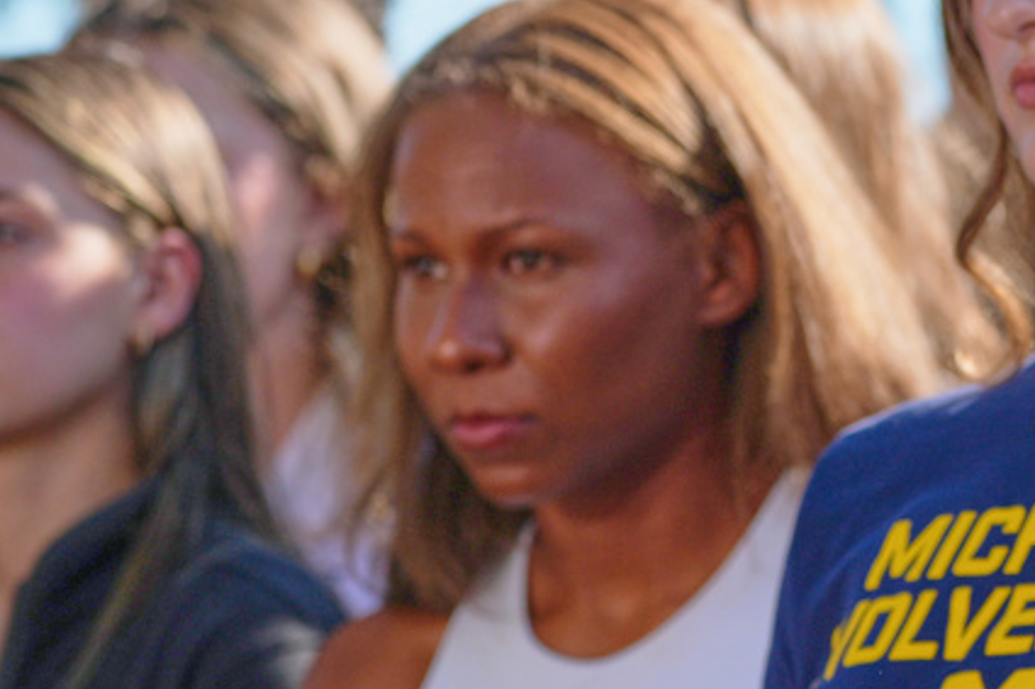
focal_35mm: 325
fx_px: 9340
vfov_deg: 4.2
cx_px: 1096
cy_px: 178
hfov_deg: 6.3
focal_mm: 135
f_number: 5.6
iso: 250
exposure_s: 1/1250
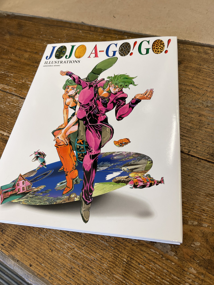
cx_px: 107
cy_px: 142
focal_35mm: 25
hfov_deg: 54.9
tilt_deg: -57.9
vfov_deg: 69.4
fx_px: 206
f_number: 1.6
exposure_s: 1/100
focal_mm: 5.1
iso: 100
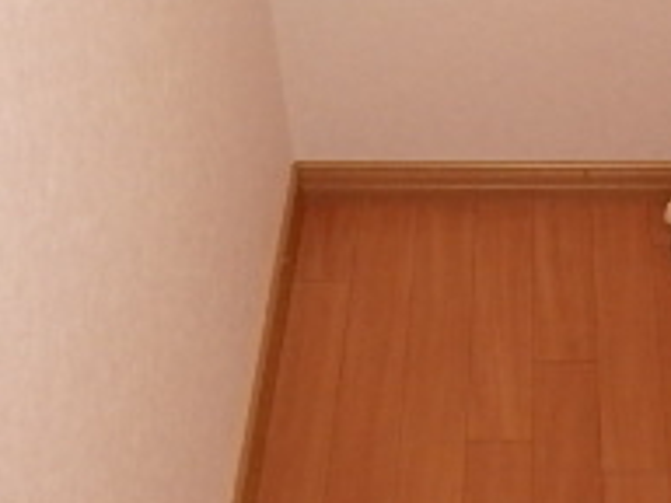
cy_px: -175
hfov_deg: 27.1
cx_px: 556
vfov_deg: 19.2
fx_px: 1357
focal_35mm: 70
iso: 400
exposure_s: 1/30
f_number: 3.5
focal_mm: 3.7
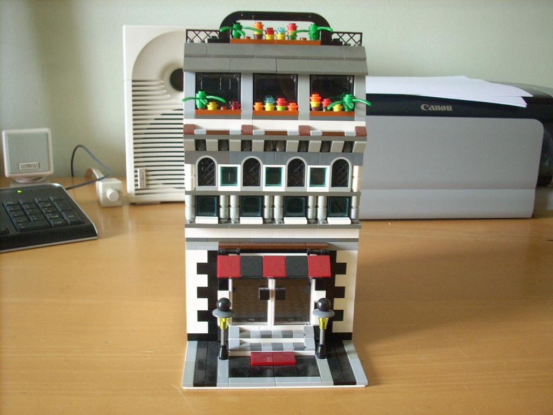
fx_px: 591
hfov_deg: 50.1
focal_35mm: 37
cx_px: 276
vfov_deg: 38.7
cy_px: 208
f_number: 2.8
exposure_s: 1/10.8
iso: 200
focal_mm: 6.2
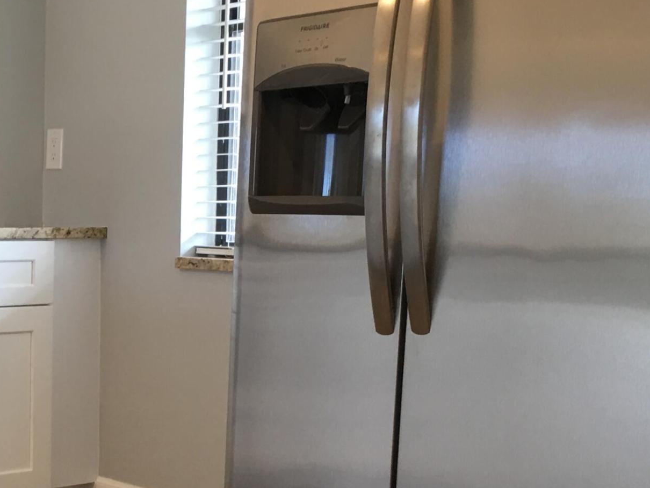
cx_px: 3
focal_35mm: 69
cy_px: 419
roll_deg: -0.6
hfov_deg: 26.7
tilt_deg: -7.3
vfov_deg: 21.0
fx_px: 1296
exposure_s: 1/15
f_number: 2.2
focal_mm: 4.15
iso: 25
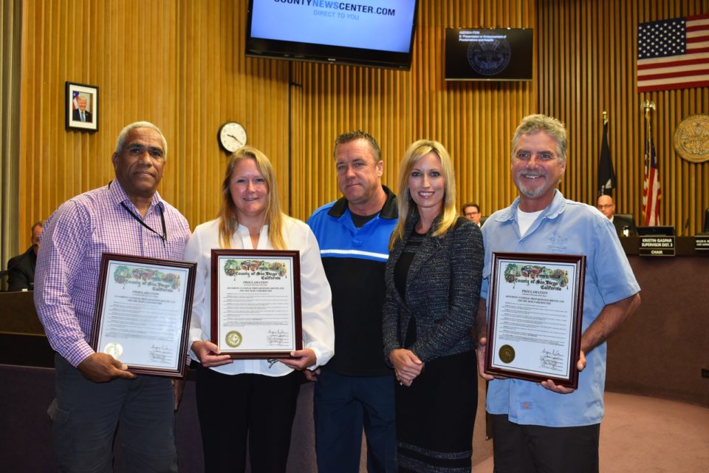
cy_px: 236
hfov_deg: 51.3
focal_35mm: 38
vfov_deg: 35.5
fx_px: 738
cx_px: 354
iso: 800
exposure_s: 1/80
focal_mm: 25
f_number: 4.5
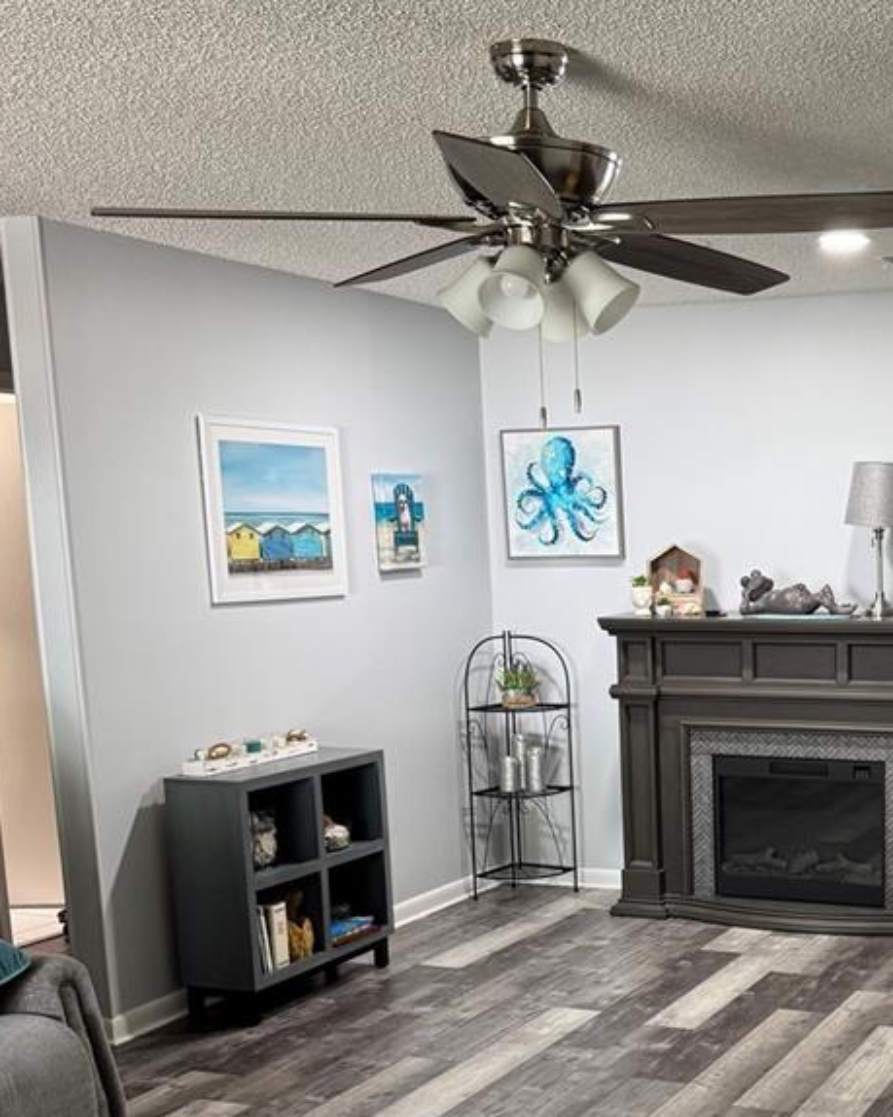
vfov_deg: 37.1
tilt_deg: -11.5
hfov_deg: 29.8
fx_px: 1619
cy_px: 841
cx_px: 761
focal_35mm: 49
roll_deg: +0.3
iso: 200
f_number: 1.78
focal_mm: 6.76
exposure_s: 1/60
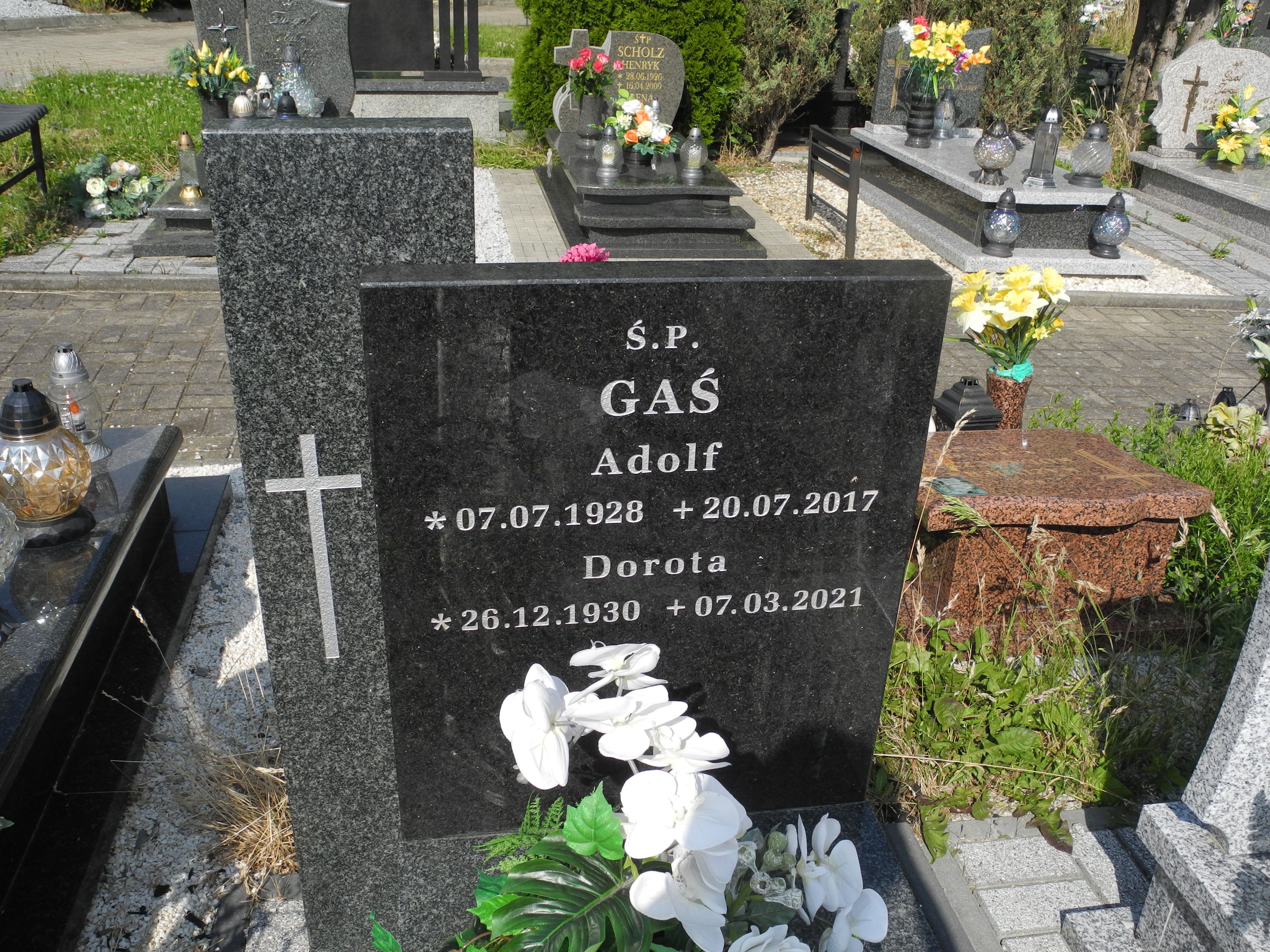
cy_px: 476
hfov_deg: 56.8
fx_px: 1174
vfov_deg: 44.2
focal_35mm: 32
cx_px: 635
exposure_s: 1/800
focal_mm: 6.8
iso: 100
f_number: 4
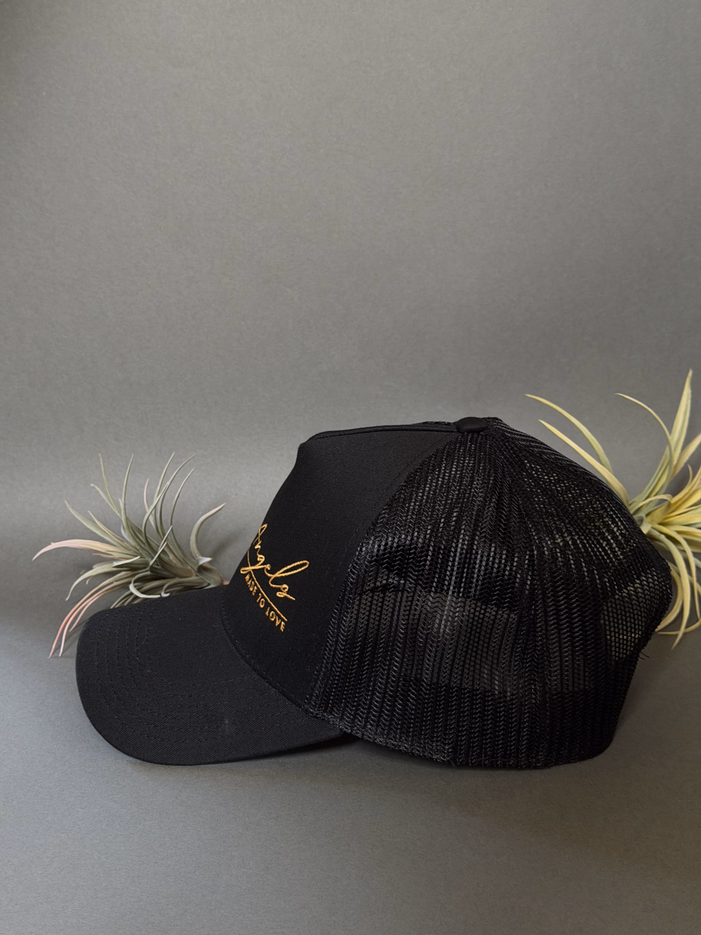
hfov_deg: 30.3
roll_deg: +2.1
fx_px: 1296
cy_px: 468
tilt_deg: -16.8
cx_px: 350
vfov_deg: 39.7
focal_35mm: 48
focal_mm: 6.76
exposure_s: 1/60
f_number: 1.78
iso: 250
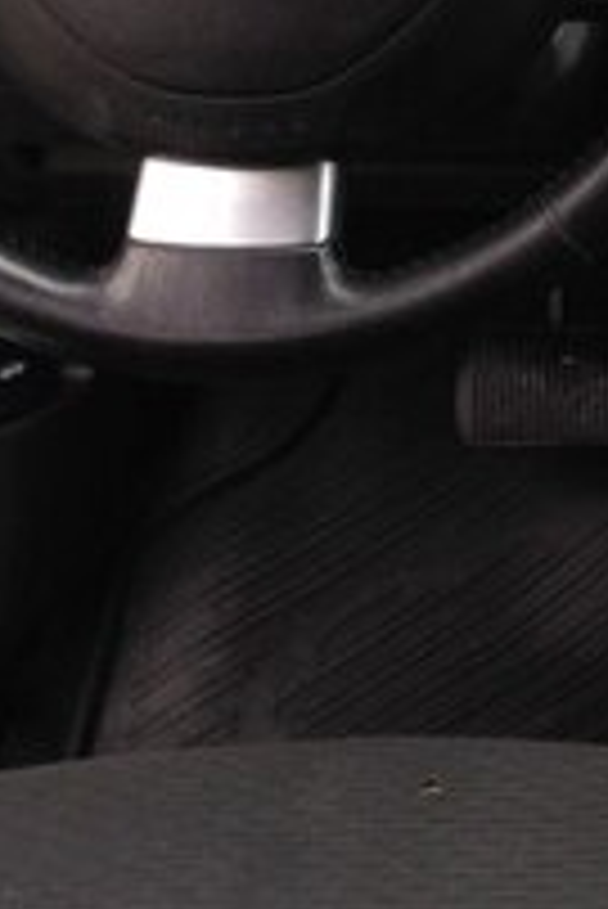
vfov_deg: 17.8
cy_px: 11
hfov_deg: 11.2
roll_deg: -2.4
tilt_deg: -25.1
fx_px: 2832
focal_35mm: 112
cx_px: 1184
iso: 50
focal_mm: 4.12
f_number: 2.4
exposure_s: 1/30
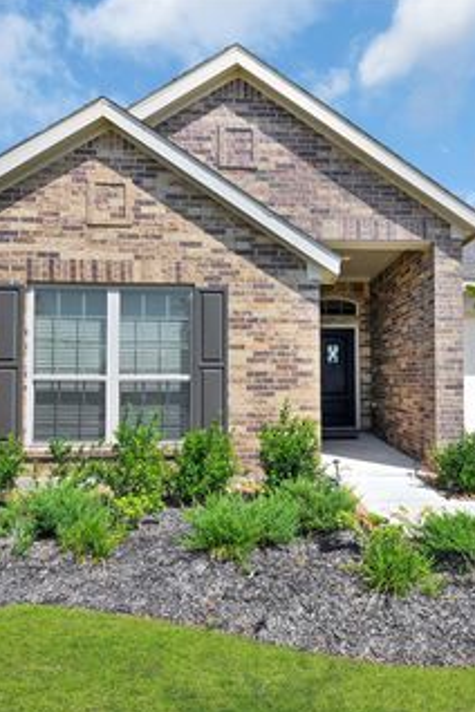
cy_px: 364
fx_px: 435
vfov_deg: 78.6
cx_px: 300
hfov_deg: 56.5
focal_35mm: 22
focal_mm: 14
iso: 1000
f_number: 22
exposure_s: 1/320
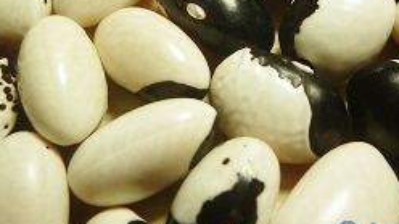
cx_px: 241
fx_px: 465
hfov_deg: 46.1
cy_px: 13
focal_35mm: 44
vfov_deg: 26.0
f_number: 4
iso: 80
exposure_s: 1/125
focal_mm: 4.1
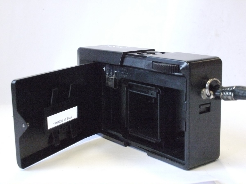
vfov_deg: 24.4
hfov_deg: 32.2
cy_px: 92
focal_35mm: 60
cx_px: 123
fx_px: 426
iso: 3200
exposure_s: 1/80
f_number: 9
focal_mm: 30
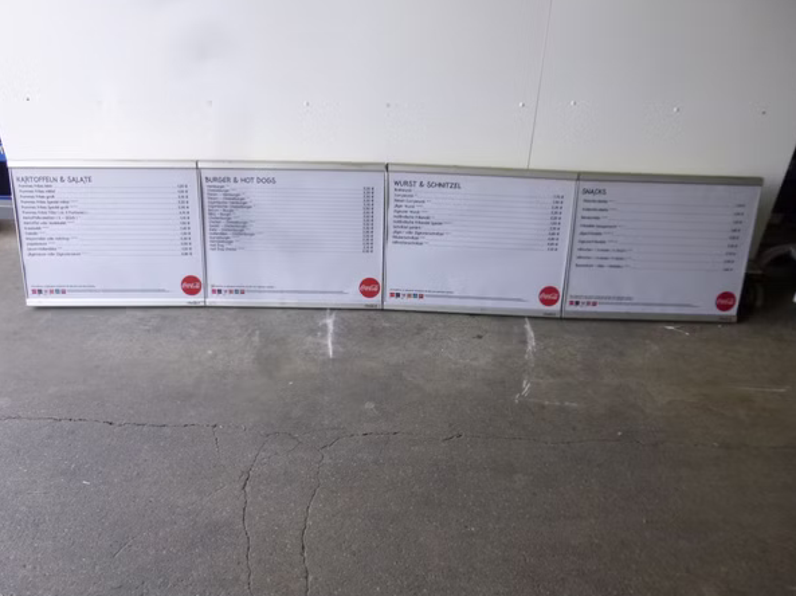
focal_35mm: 27
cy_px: 294
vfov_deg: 51.3
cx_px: 384
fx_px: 620
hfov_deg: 65.3
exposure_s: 1/60
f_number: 3.1
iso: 200
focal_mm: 4.5
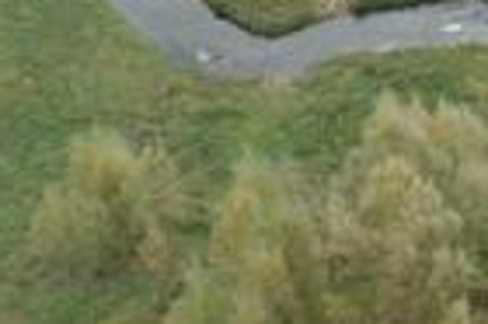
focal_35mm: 200
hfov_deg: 10.1
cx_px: 613
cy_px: 413
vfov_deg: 6.8
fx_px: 2708
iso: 125
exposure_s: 1/125
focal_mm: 10.4
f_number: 4
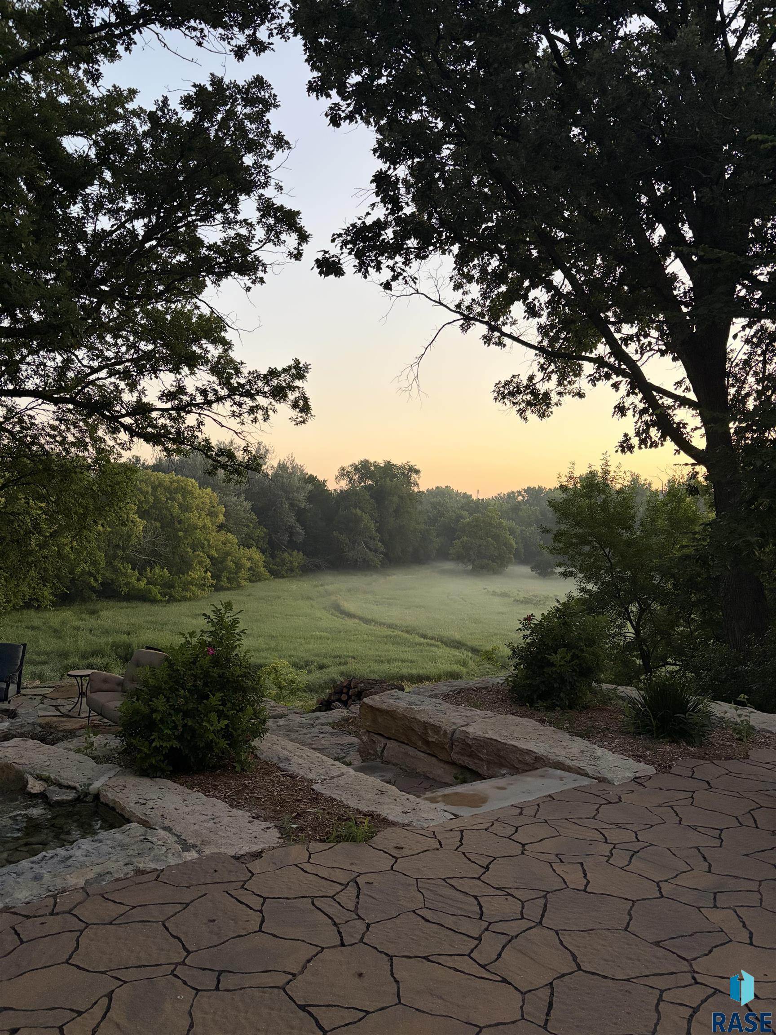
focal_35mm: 26
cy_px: 518
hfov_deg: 53.1
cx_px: 388
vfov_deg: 67.3
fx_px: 777
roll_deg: -0.9
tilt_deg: +0.5
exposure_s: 1/60
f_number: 1.6
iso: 250
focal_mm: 5.96
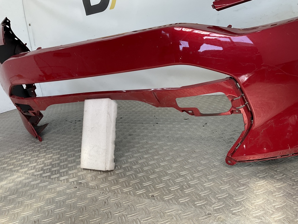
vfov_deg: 48.2
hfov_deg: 61.7
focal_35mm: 29
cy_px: 112
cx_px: 149
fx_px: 250
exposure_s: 1/223
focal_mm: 3
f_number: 1.8
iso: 16
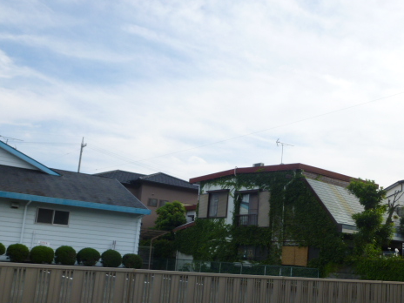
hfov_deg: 46.3
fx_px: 467
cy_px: 170
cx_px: 256
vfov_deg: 35.9
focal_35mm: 40
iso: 100
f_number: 3.3
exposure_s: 1/800
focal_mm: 5.2
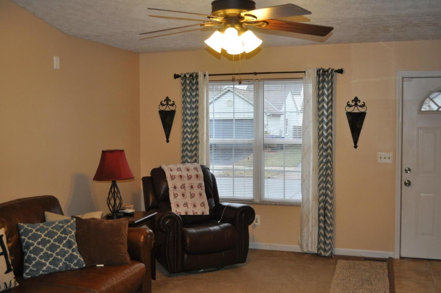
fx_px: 477
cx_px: 220
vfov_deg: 34.1
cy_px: 146
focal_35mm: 39
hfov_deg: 49.6
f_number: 4.2
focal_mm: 26
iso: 800
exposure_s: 1/100
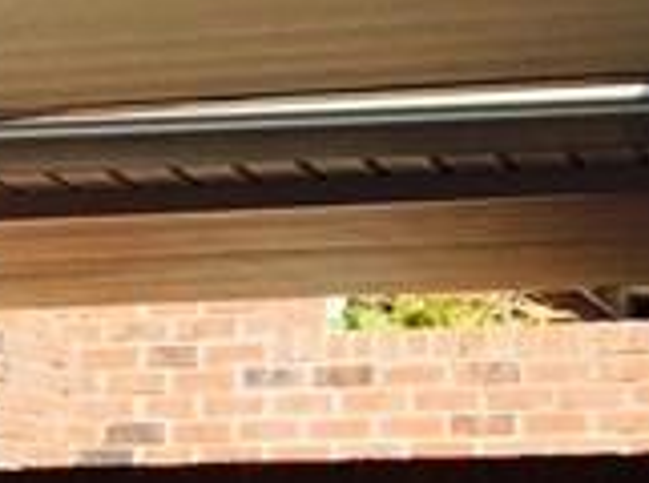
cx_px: -705
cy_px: 926
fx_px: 3461
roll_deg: -1.0
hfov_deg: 9.9
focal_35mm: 185
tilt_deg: -6.6
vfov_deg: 7.7
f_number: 2.2
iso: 32
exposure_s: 1/659
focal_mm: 4.15
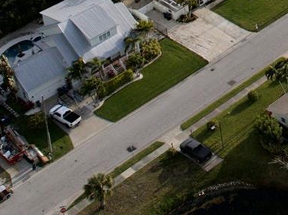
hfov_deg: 17.6
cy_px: -215
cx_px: 442
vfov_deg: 13.0
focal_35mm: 99
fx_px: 823
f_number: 2.8
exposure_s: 1/4000
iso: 400
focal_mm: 12.29
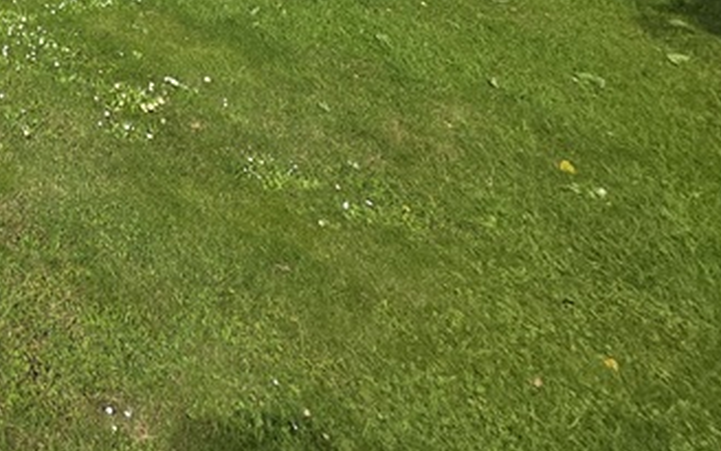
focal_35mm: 43
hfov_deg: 32.0
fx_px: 845
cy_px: -389
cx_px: -266
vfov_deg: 20.1
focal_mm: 2.2
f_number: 1.9
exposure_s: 1/1584
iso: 40
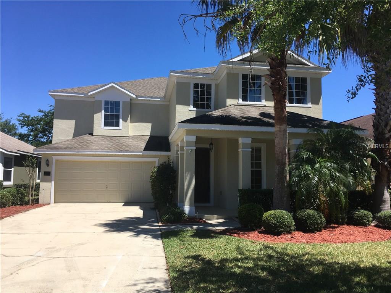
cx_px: 196
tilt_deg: +7.8
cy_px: 146
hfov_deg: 61.7
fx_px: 328
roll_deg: -0.2
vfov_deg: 48.2
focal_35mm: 29
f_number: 2.2
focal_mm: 4.15
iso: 25
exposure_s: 1/1374
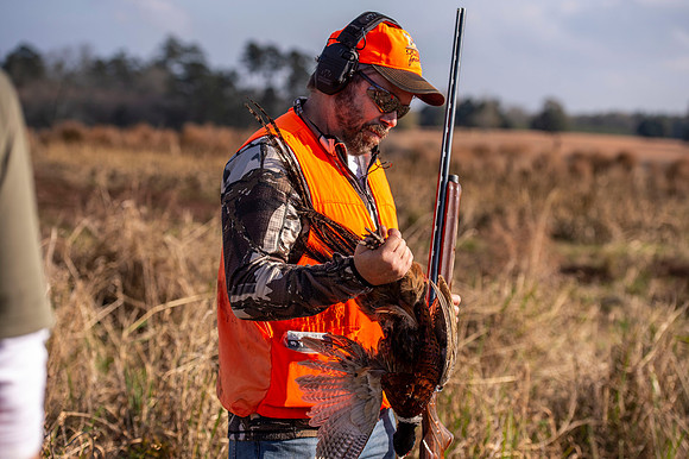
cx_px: 344
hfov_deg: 23.9
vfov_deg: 16.1
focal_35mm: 85
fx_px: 1626
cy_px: 230
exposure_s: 1/2000
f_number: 4
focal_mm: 85
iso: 200
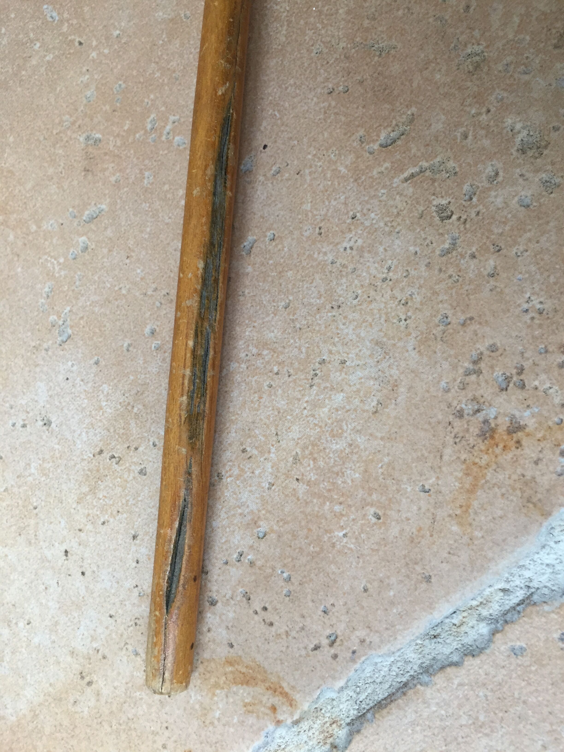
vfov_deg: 61.7
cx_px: 282
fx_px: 630
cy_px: 376
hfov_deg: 48.2
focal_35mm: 29
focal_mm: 4.15
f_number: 2.2
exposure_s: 1/33
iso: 125
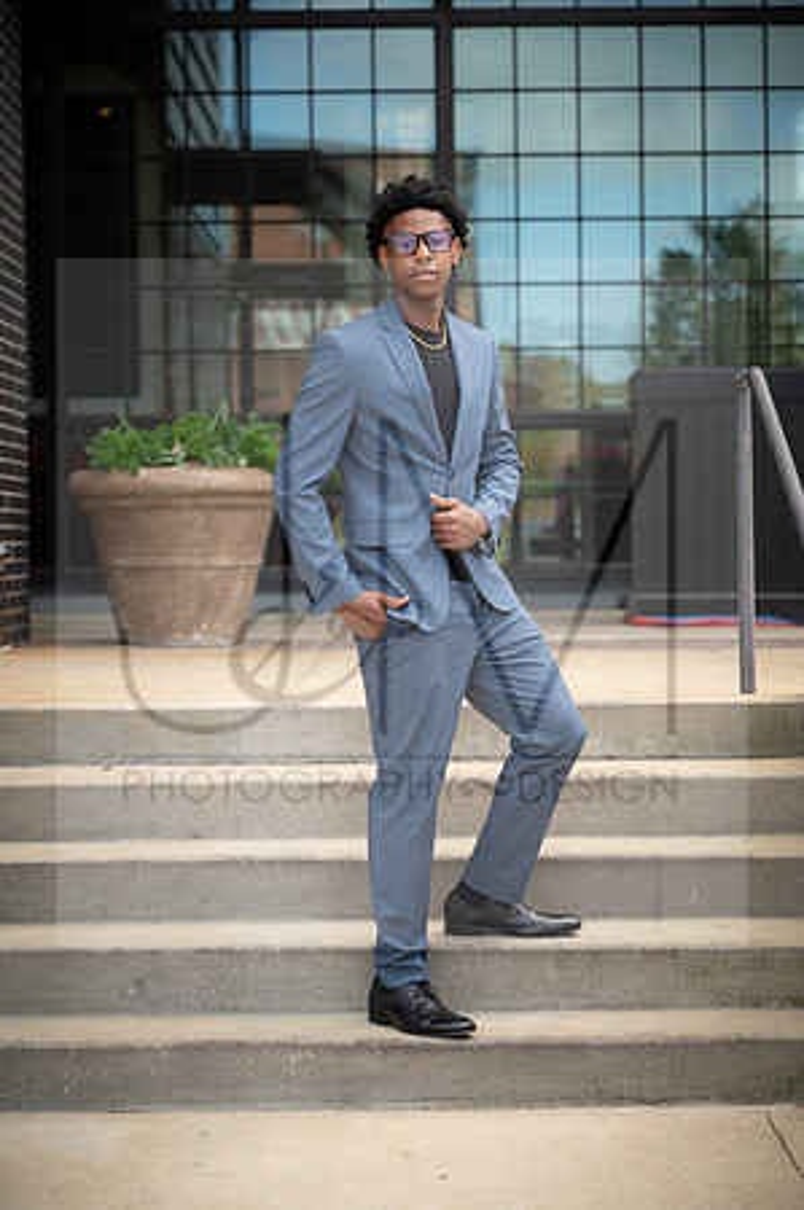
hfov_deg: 19.4
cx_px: 402
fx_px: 2350
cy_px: 605
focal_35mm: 70
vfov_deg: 28.9
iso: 125
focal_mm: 70
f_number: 2.8
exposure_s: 1/250
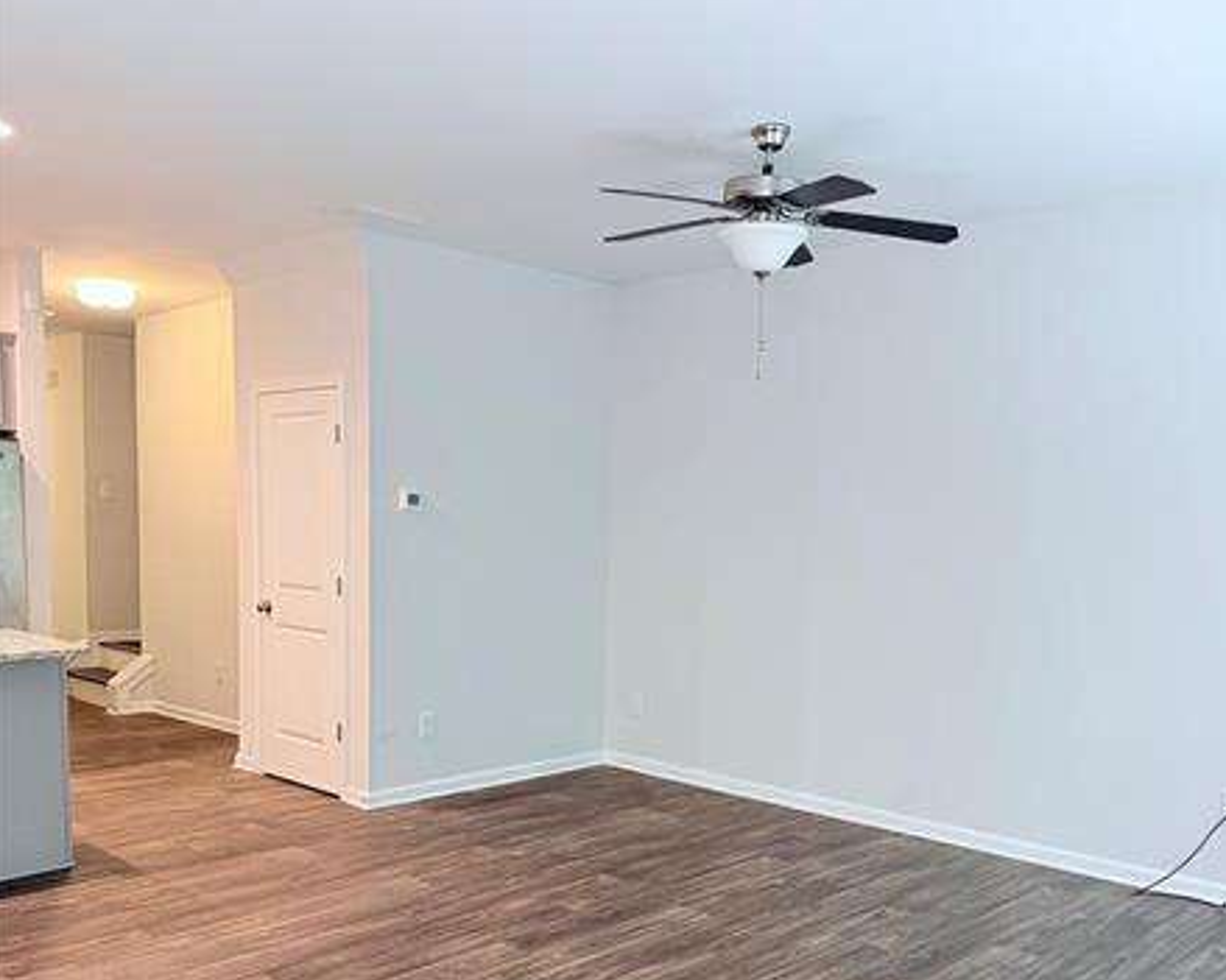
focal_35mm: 32
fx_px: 1161
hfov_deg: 55.7
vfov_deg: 45.2
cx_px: 620
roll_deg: -1.0
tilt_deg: -6.4
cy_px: 637
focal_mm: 6.76
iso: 250
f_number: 1.78
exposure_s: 1/60
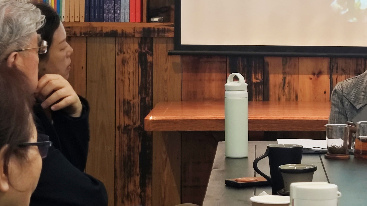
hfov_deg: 12.9
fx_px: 1615
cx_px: 236
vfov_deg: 7.3
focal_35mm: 166
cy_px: 17
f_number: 2
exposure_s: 1/50
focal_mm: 9
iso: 400
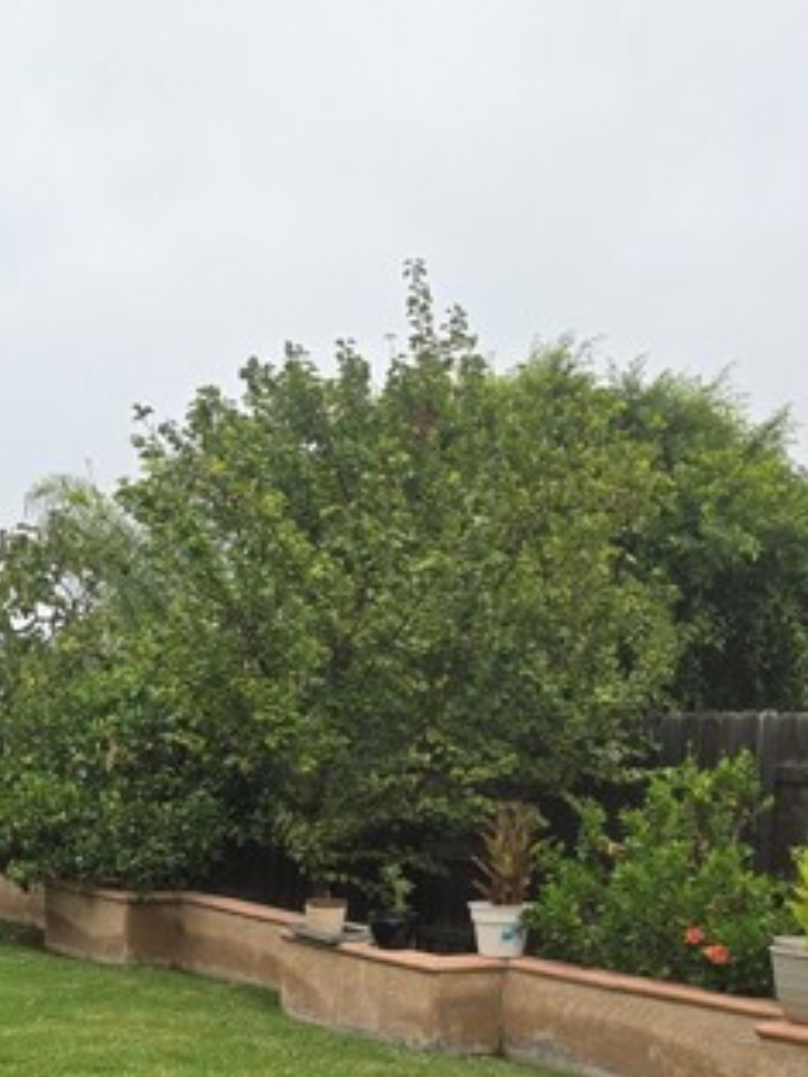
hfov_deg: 30.3
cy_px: 888
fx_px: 1462
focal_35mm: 47
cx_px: 186
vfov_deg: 38.6
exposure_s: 1/356
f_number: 1.7
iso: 12
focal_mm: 6.3
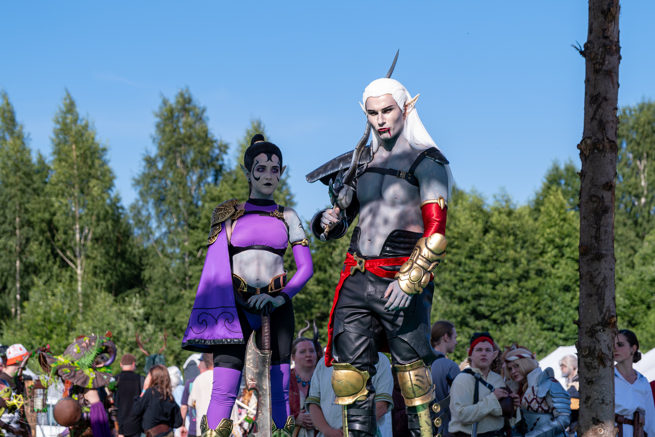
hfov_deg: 19.9
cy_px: 211
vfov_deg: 13.3
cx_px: 332
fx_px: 1871
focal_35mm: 103
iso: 160
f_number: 4
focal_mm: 55
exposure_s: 1/1000
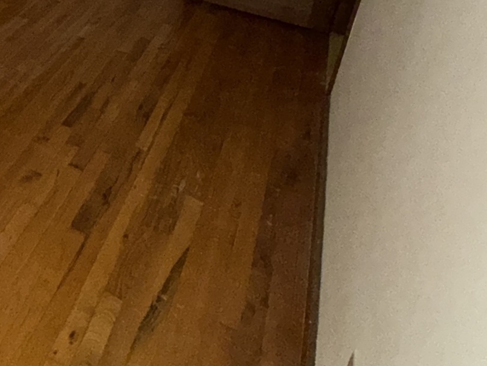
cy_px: -48
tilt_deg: -21.6
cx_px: -21
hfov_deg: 39.9
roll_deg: -1.1
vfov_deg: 31.4
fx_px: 563
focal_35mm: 40
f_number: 2.2
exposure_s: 1/45
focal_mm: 2.22
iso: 320
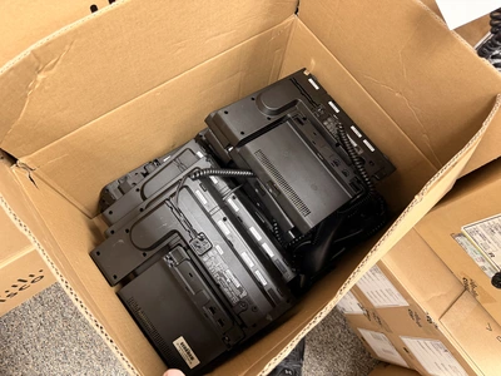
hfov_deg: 71.6
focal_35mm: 24
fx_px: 347
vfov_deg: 56.8
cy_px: 188
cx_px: 250
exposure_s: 1/60
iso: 400
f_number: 1.78
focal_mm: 6.76
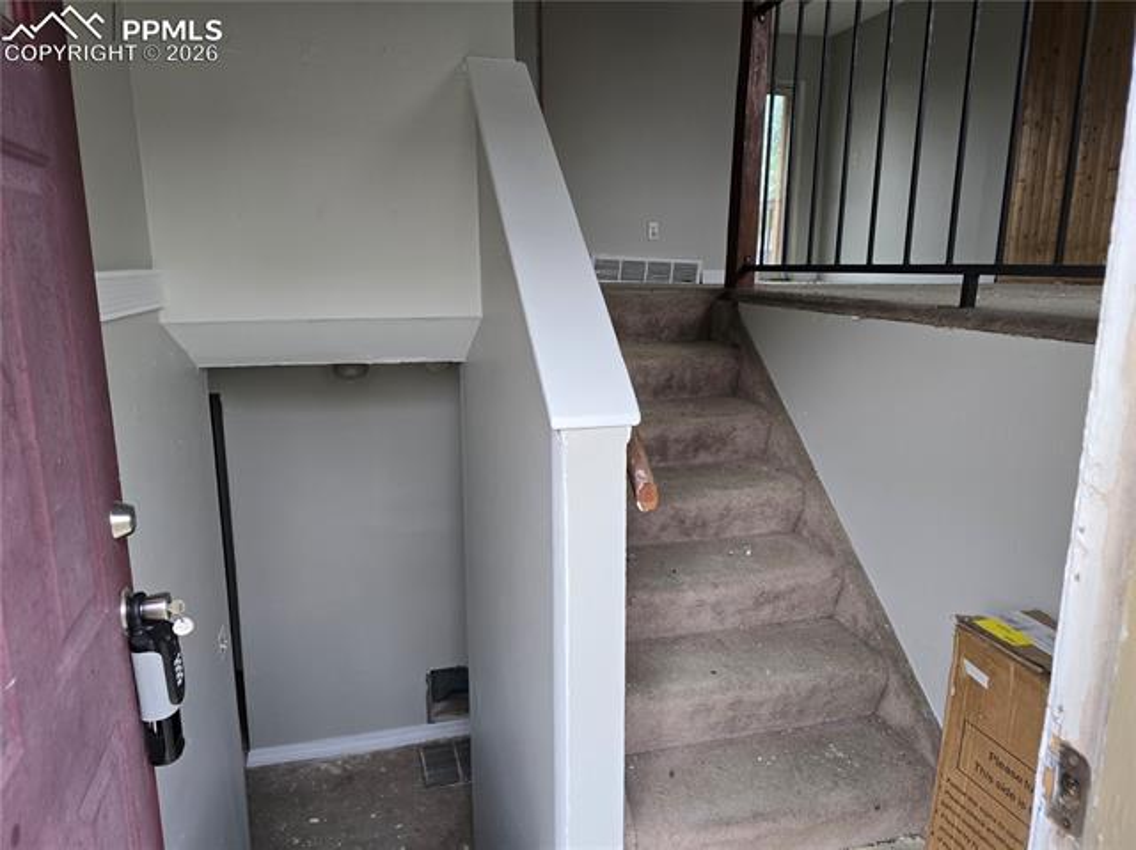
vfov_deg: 58.8
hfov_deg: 74.0
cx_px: 568
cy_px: 425
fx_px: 754
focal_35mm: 23
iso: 125
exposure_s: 1/180
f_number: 1.7
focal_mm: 6.3
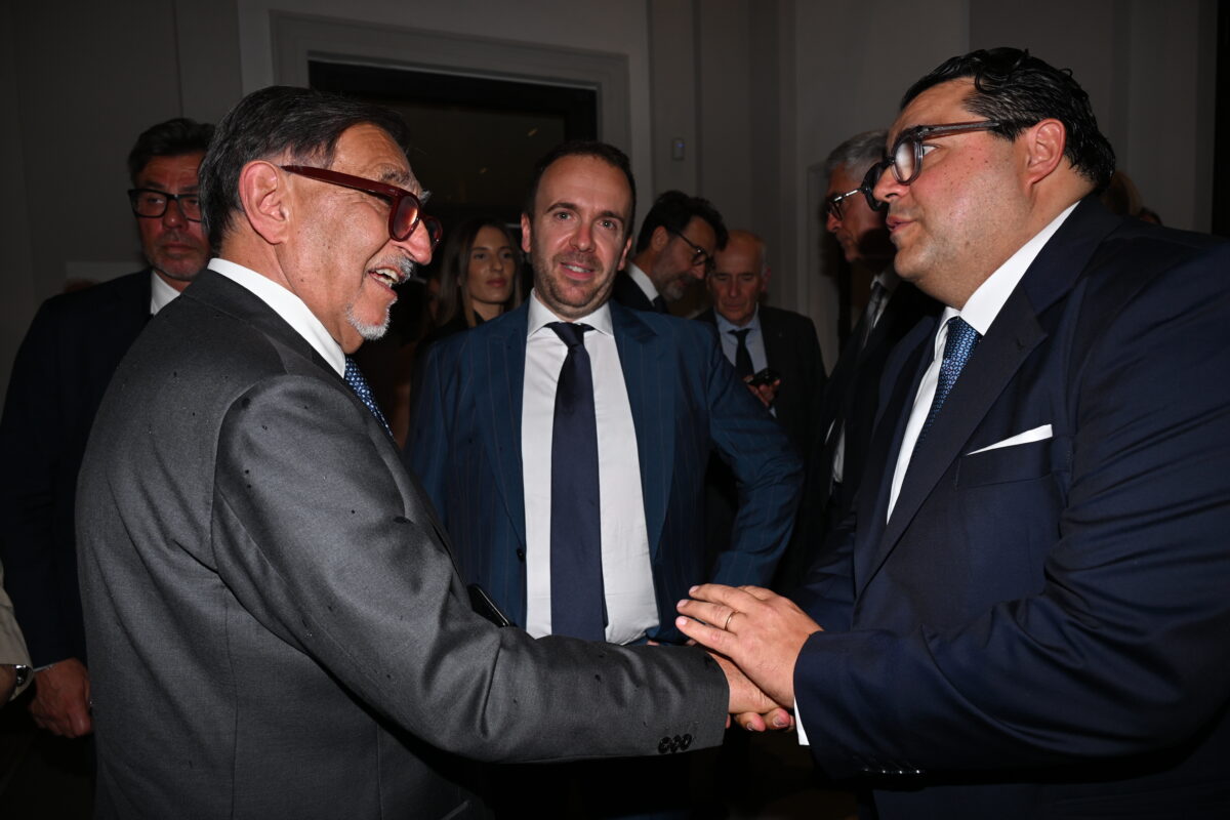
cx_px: 615
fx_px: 820
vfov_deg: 53.1
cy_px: 410
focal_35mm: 24
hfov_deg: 73.7
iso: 320
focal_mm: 24
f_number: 5.6
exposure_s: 1/125
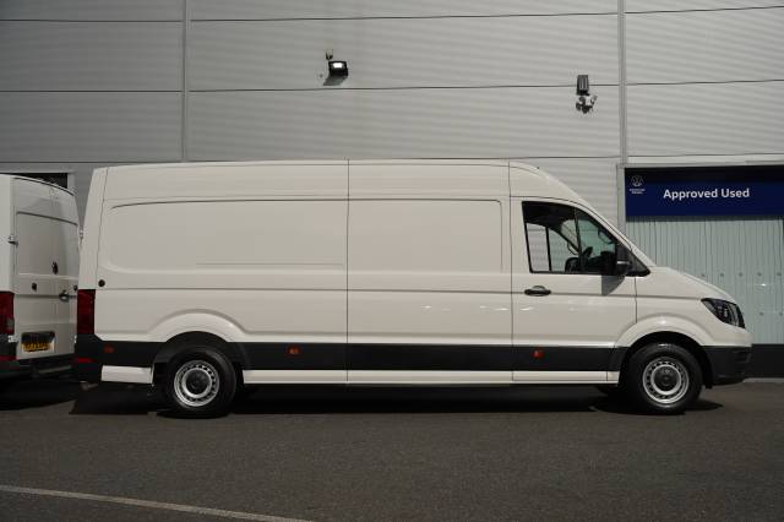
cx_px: 392
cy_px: 261
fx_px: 871
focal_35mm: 40
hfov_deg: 48.5
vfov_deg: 33.4
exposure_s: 1/1250
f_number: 4.5
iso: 100
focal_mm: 40
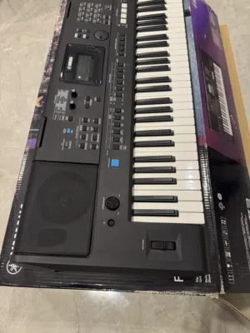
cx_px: 125
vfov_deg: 71.6
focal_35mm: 24
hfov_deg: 56.8
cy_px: 166
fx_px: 231
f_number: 1.78
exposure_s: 1/60
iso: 250
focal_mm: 6.76
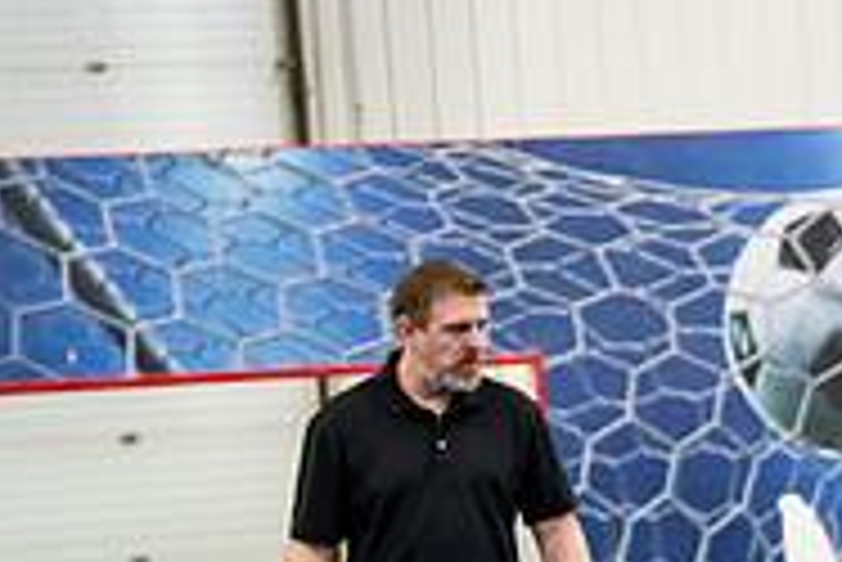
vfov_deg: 6.3
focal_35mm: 217
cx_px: 1225
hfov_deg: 9.2
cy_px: 686
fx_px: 5079
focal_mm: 70
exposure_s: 1/500
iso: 3200
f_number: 2.8
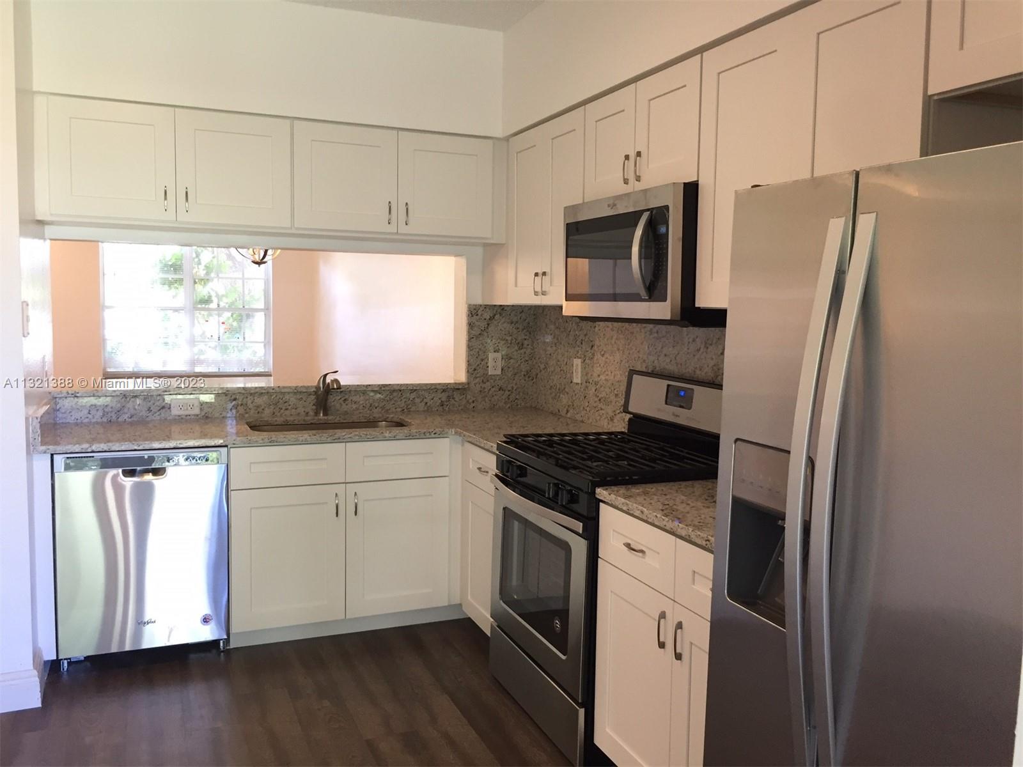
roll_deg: -2.8
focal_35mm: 29
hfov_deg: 61.7
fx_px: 857
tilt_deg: -5.3
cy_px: 384
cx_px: 512
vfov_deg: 48.2
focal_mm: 4.15
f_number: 2.2
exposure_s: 1/30
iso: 80
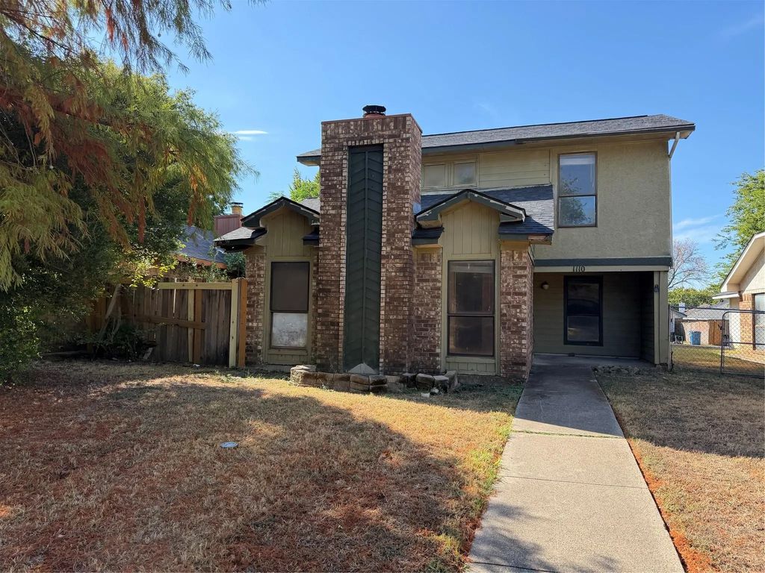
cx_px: 382
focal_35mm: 24
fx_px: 530
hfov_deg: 71.6
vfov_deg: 56.8
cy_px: 286
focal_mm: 6.76
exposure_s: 1/2110
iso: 100
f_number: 1.78
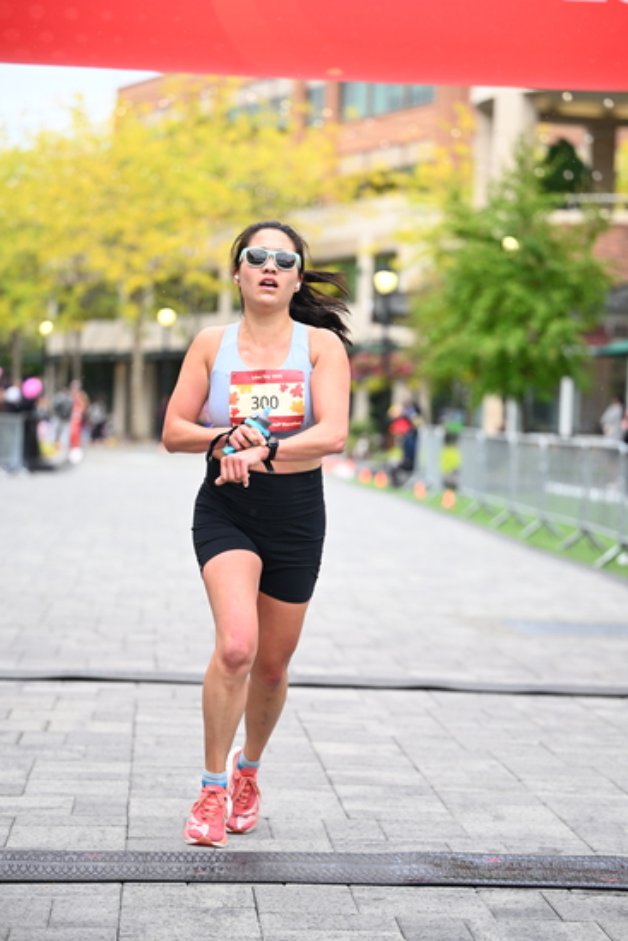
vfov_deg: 22.9
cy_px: 470
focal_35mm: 89
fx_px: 2327
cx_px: 314
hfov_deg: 15.4
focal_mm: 89
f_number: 2.8
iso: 1250
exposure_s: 1/1600
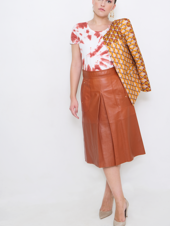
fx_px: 334
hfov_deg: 28.6
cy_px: 103
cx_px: 85
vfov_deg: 37.5
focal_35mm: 51
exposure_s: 1/180
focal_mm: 31.5
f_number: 4.5
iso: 200
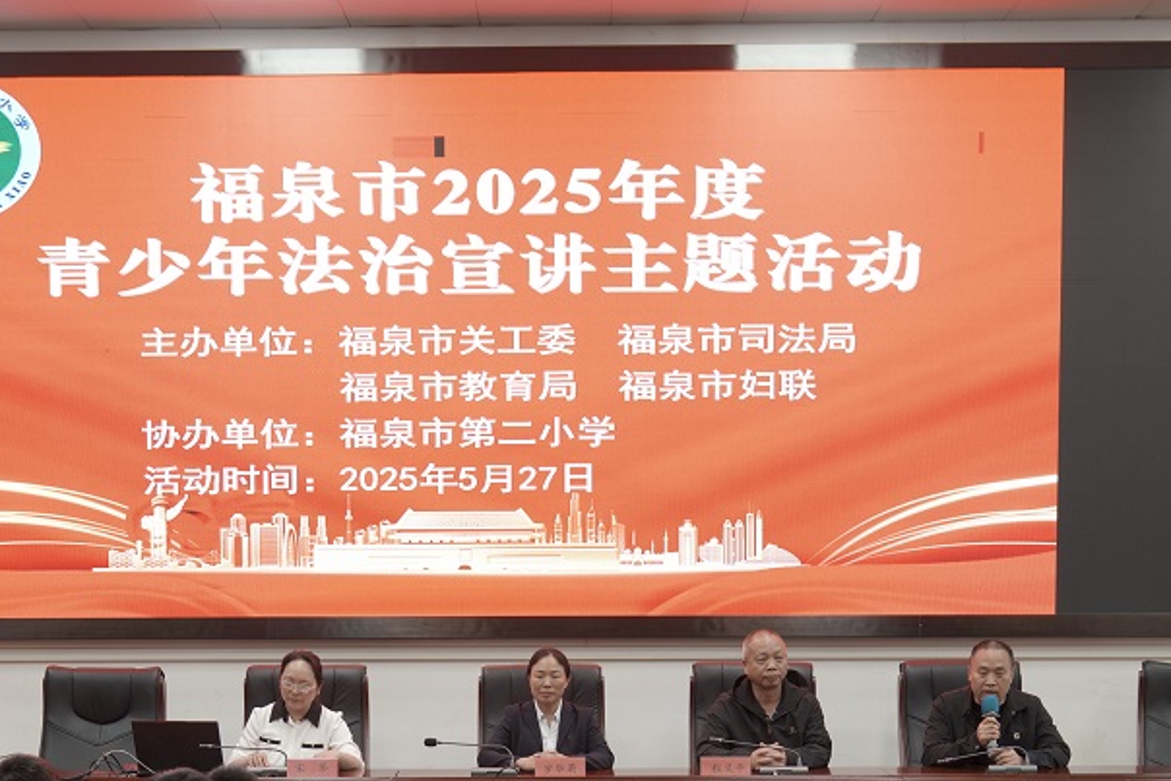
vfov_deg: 18.7
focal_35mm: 71
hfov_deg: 28.4
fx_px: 2310
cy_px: 787
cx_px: 531
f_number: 3.2
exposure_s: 1/40
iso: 320
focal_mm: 33
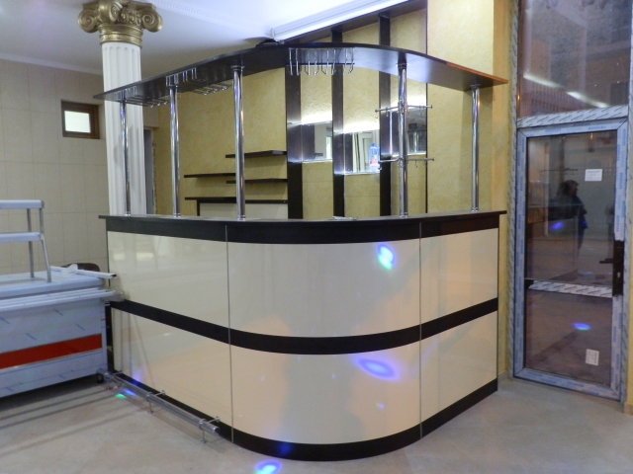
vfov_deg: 49.7
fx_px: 512
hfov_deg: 63.4
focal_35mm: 28
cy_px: 237
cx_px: 316
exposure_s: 1/8
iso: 320
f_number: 3.3
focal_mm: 5
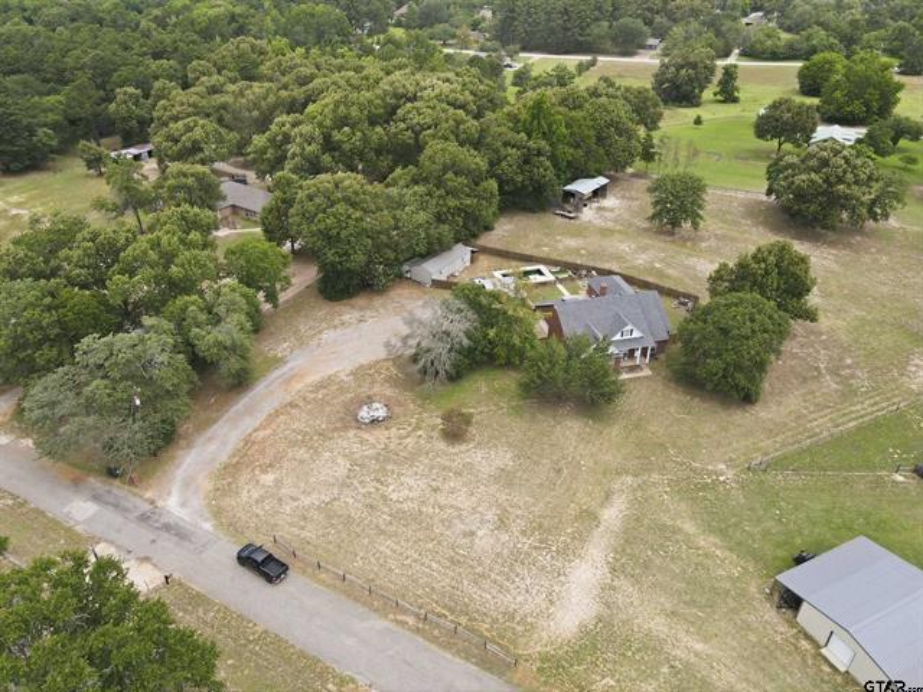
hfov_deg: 71.6
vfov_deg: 56.8
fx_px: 640
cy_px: 346
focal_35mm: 24
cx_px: 462
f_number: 2.8
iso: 100
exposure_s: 1/320
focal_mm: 4.5
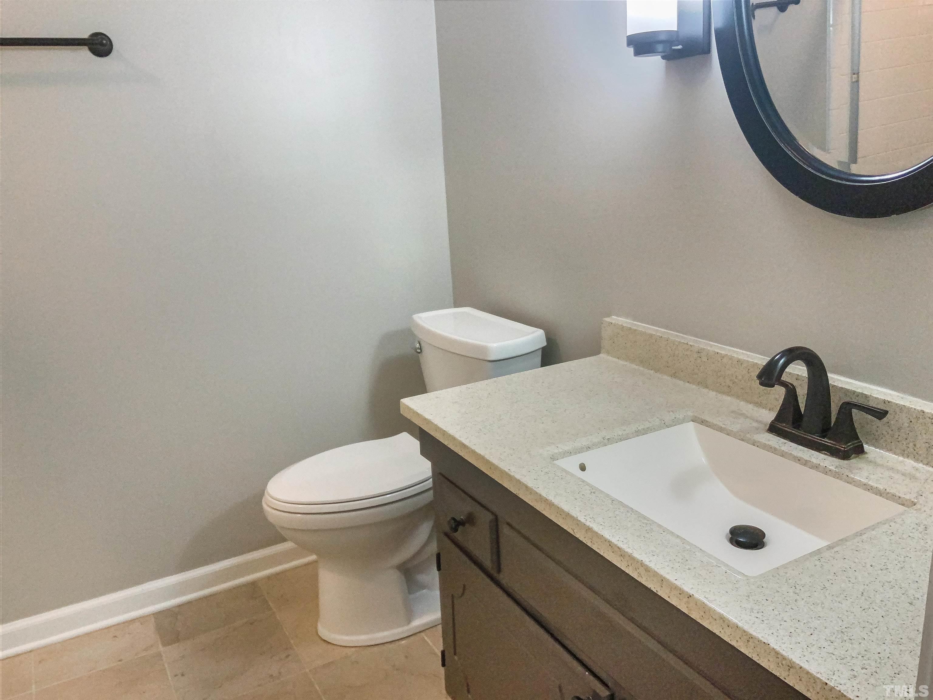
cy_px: 350
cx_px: 466
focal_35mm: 29
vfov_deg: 48.2
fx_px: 782
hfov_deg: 61.7
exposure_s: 1/60
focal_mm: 3
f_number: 1.8
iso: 125
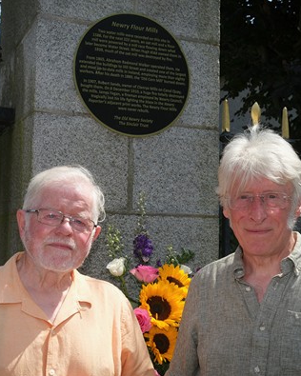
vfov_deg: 33.0
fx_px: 635
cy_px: 188
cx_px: 138
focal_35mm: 57
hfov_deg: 26.7
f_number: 8
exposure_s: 1/550
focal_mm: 26.5
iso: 400
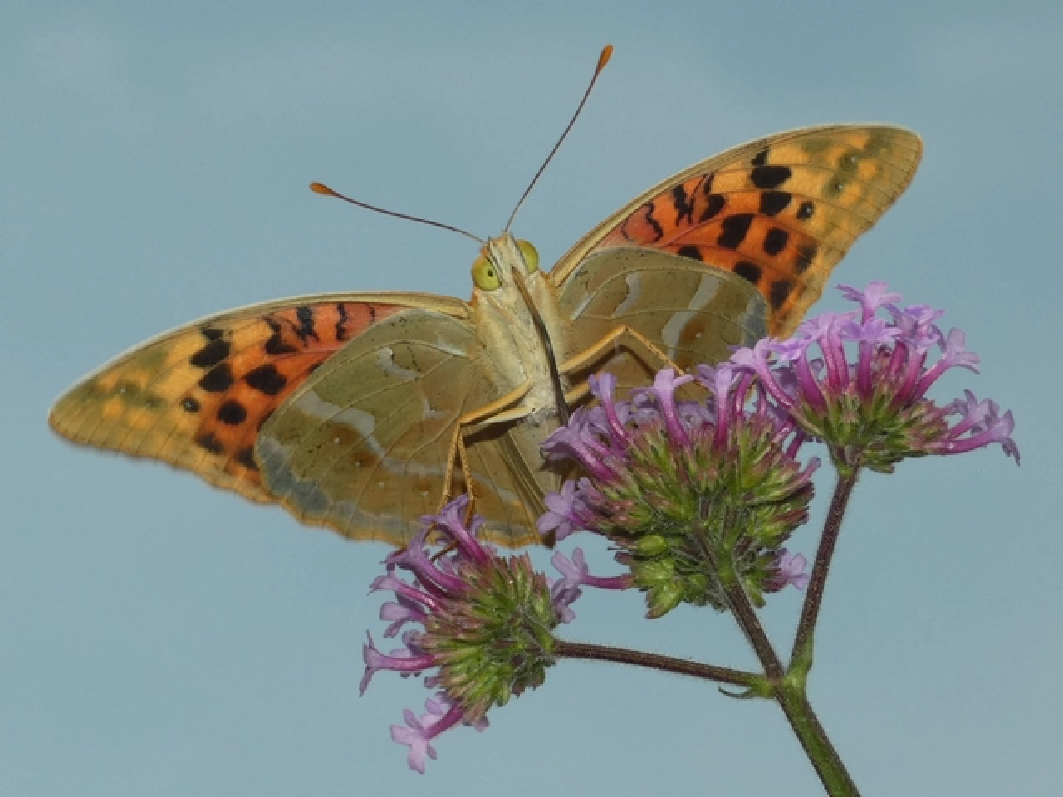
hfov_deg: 13.2
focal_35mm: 150
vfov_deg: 9.9
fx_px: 4606
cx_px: 532
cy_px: 398
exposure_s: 1/320
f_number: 5.4
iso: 80
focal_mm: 26.9
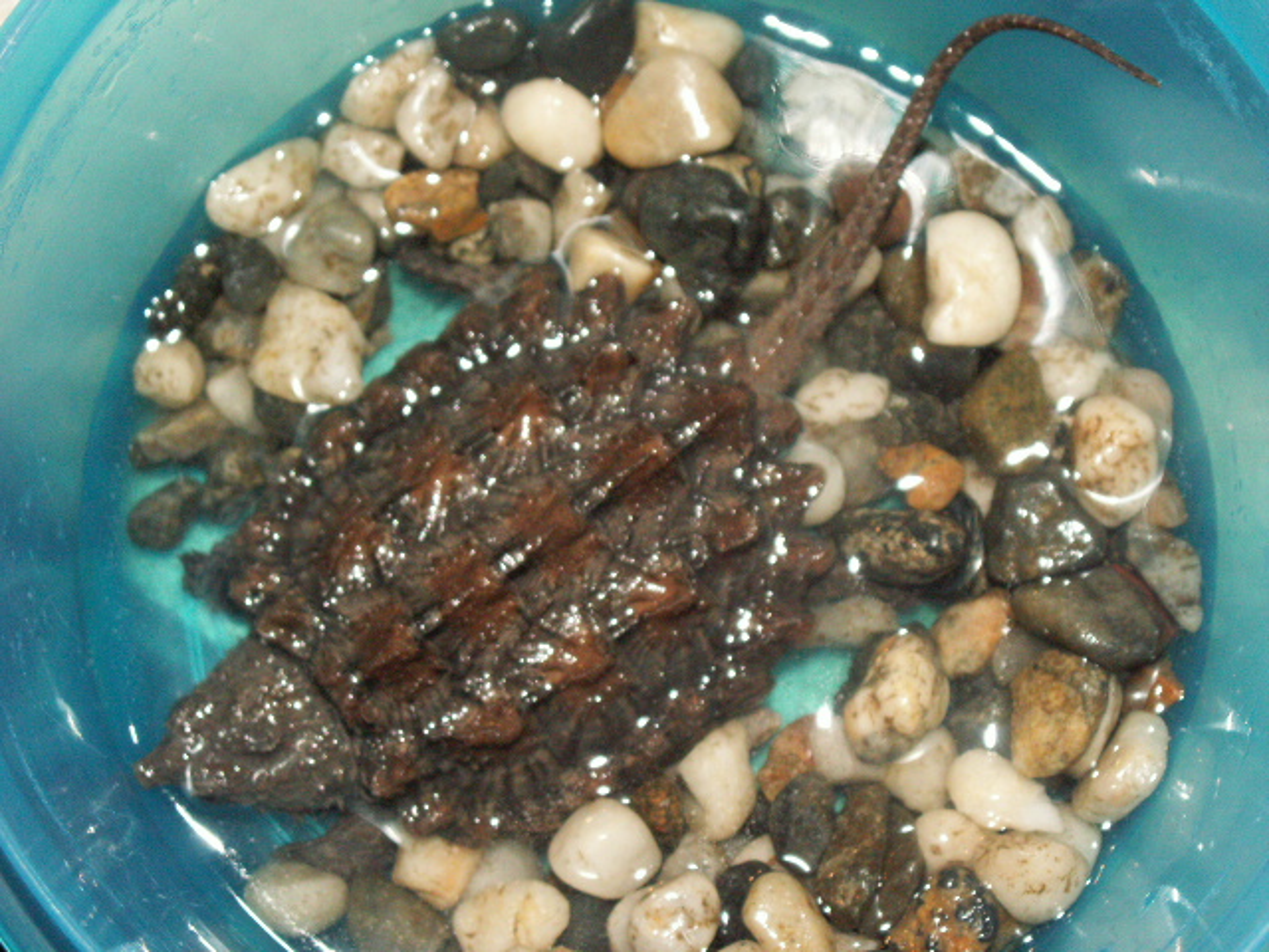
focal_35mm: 62
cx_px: 634
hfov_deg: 31.2
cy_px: 476
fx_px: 2273
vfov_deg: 23.7
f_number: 3.5
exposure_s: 1/40
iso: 160
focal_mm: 10.28
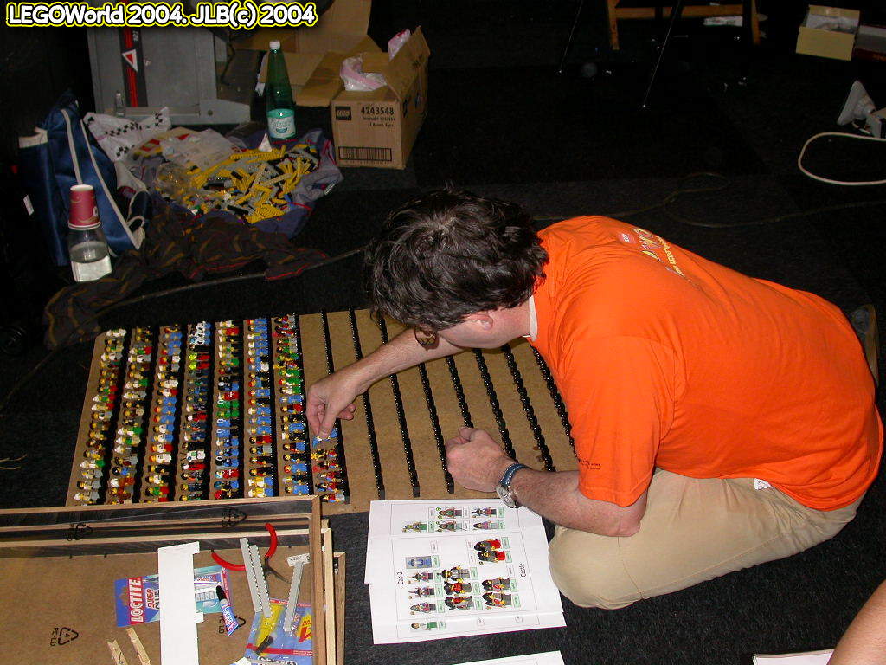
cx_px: 443
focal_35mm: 45
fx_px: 1152
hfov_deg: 42.1
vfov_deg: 32.2
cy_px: 332
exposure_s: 1/60
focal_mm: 9.5
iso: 100
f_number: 2.8
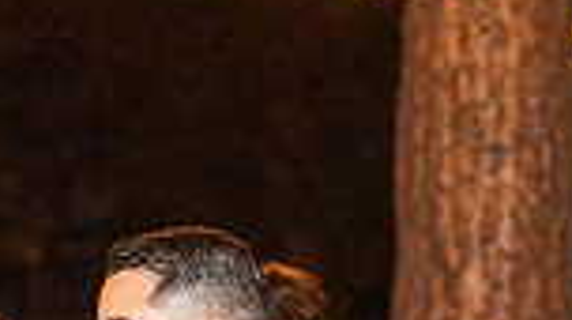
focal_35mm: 280
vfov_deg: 4.3
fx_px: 4241
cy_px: 646
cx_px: 30
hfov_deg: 7.7
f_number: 2.8
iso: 1250
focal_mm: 70
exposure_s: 1/125
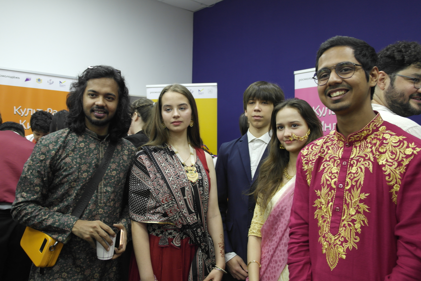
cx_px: 210
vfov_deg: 43.6
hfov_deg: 61.9
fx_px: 351
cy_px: 140
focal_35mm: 30
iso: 400
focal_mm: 20
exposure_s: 1/40
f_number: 3.5
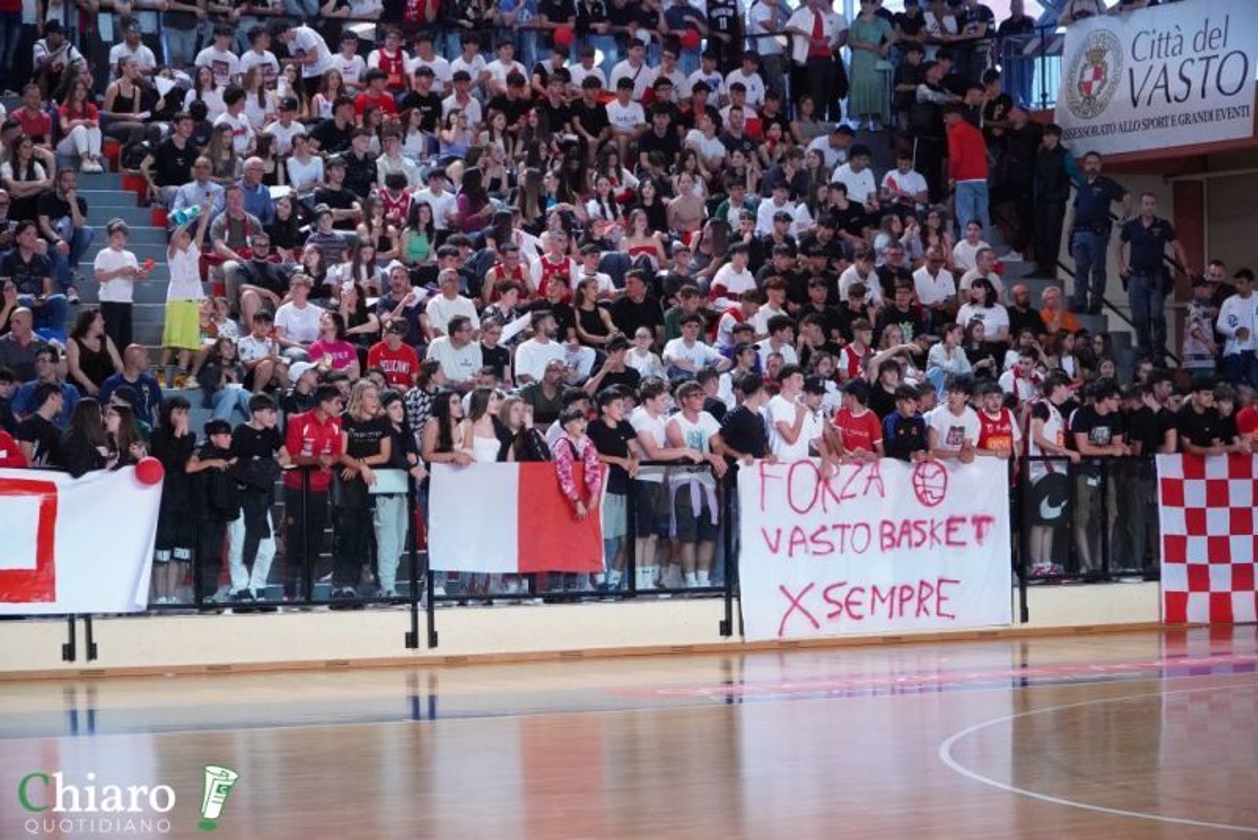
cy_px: 420
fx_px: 3041
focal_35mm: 87
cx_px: 629
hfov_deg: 23.4
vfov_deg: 15.7
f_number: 5
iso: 5000
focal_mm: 58
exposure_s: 1/640
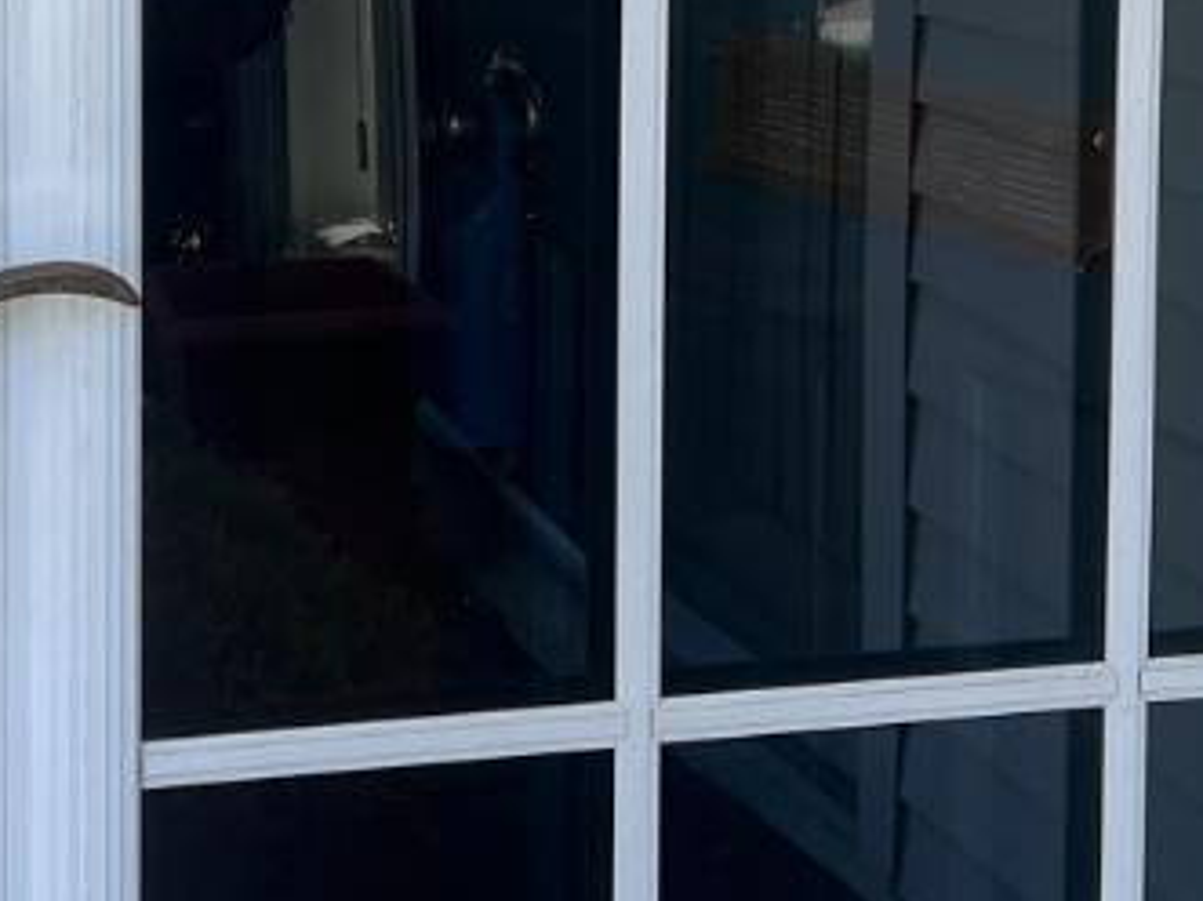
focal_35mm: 118
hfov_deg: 16.6
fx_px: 4099
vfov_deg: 12.3
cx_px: 316
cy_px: -125
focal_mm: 5.7
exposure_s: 1/658
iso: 50
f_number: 1.5
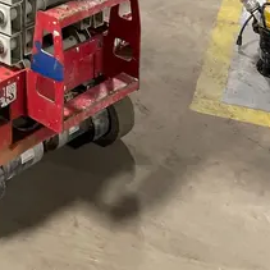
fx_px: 706
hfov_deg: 20.5
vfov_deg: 18.4
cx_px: -35
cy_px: -170
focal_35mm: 80
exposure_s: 1/60
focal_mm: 4.2
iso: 400
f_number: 1.6
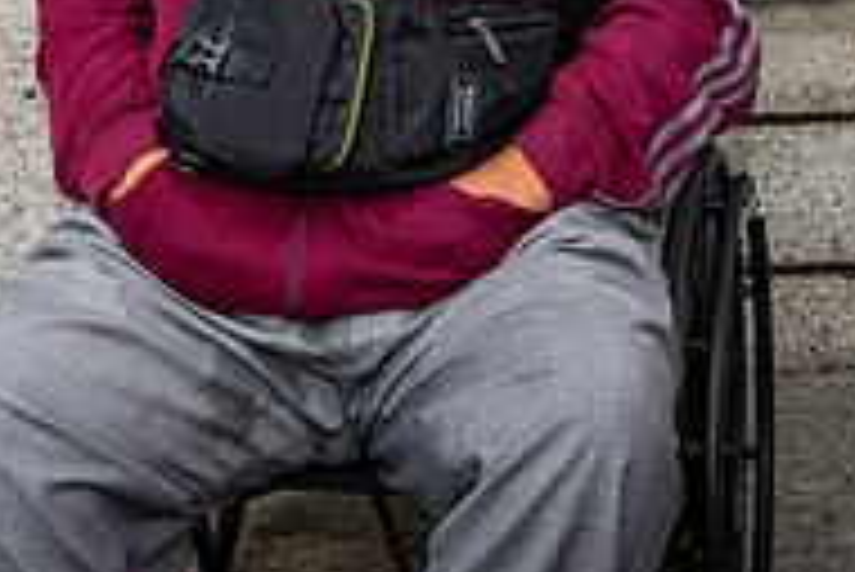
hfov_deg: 20.9
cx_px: 135
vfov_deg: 13.5
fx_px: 2282
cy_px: -257
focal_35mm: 96
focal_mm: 31.5
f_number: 8
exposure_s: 1/640
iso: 1400
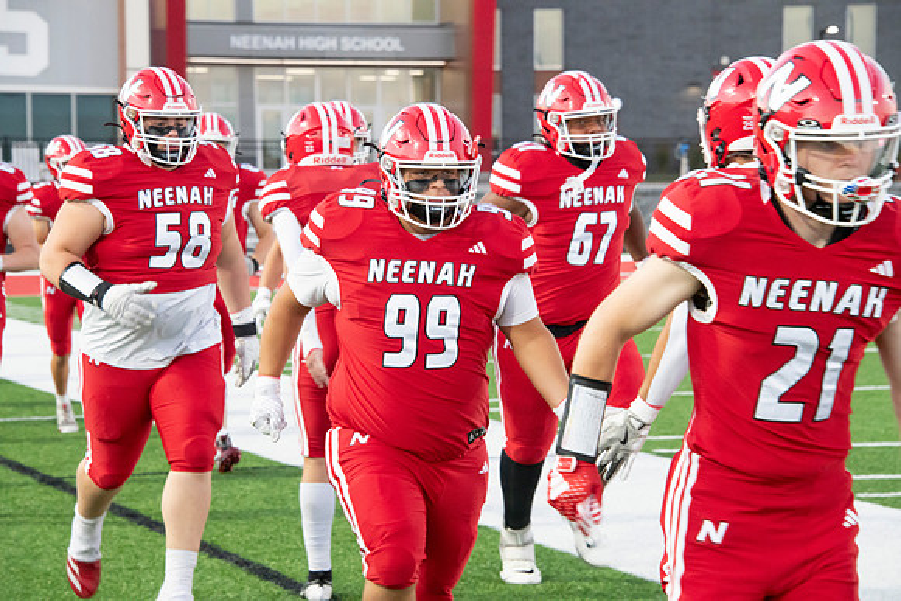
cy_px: 300
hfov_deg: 13.7
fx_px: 3755
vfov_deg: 9.2
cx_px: 450
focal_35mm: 150
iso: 8000
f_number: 9
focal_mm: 150
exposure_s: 1/200
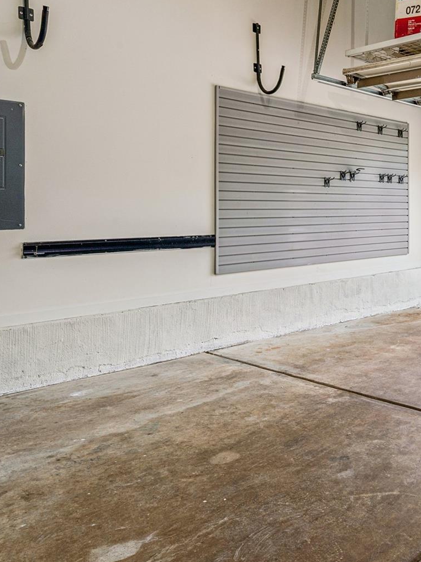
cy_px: 240
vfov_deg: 56.1
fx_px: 525
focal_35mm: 32
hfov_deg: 37.3
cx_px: 453
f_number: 13
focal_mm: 16.7
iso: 100
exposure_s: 1/6
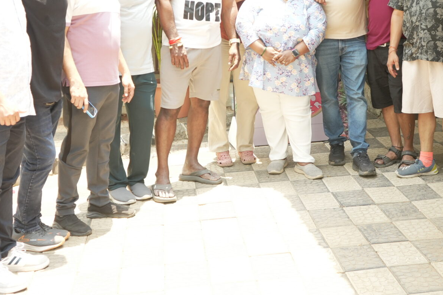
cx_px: 285
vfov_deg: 21.1
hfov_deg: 31.7
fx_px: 775
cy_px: 32
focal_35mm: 63
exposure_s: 1/250
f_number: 3.5
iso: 400
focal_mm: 29
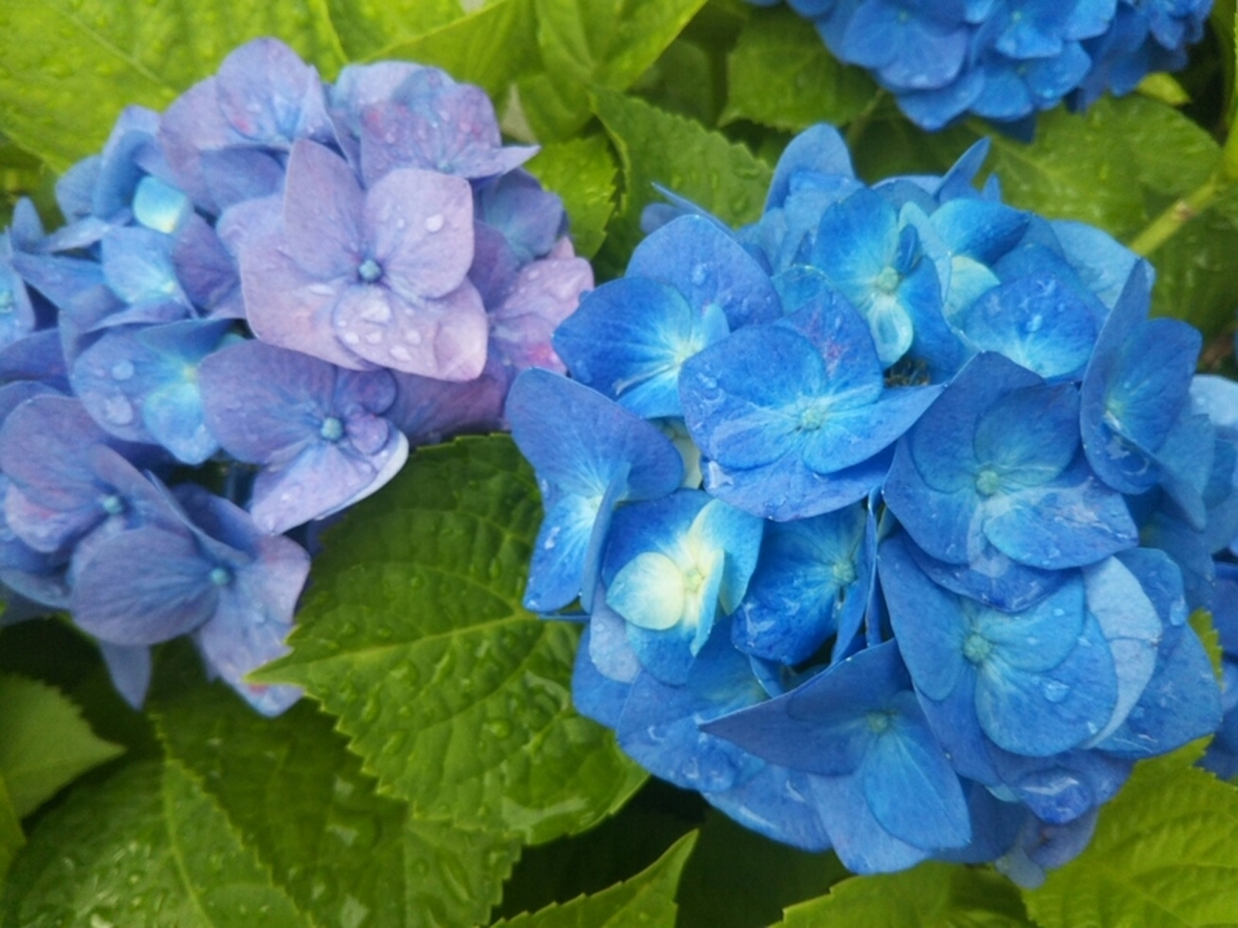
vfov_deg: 46.8
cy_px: 464
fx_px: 1073
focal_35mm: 30
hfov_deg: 60.0
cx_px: 619
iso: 50
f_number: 2.2
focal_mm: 4
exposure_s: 1/120
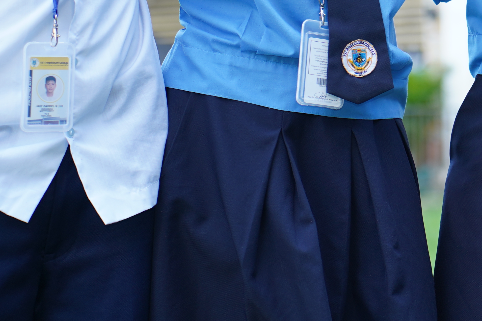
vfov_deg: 6.1
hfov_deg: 9.2
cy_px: -143
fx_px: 2972
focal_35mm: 222
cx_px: 529
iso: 160
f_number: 2.8
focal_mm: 72
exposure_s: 1/250
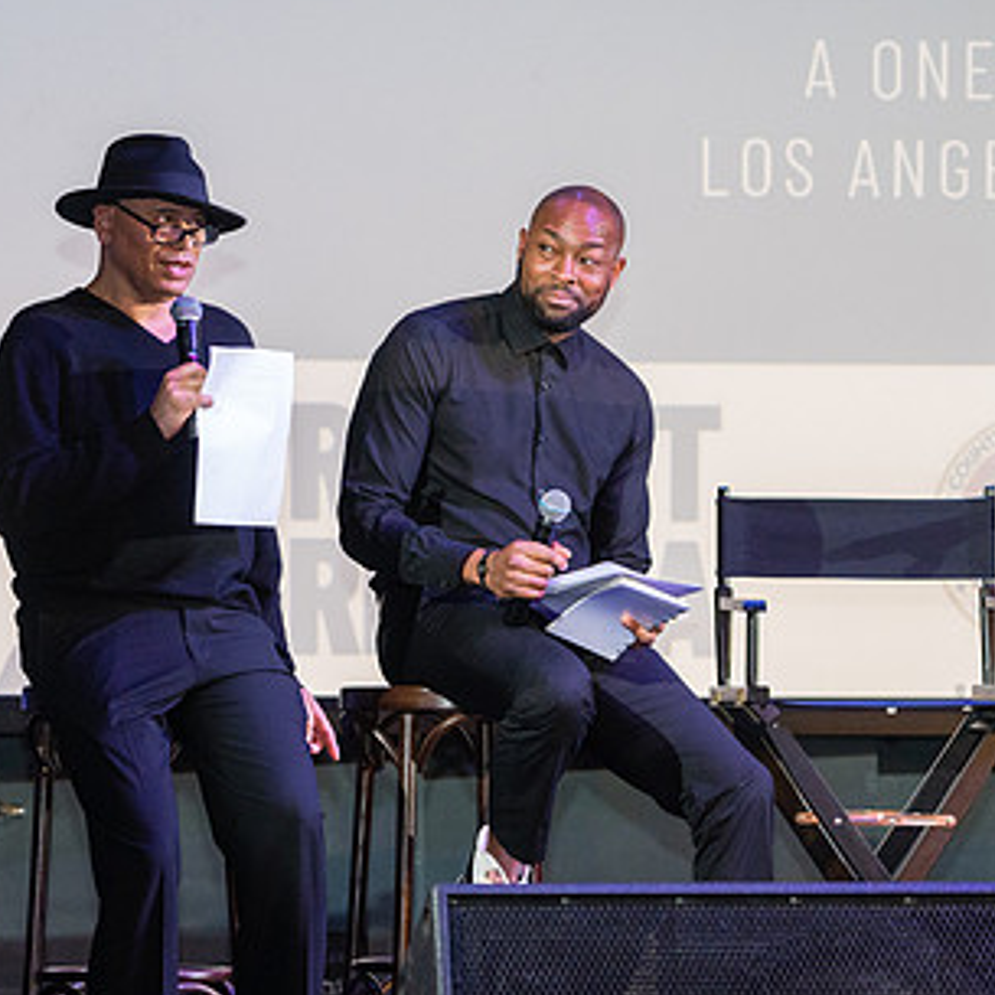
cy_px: 537
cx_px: 361
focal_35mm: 210
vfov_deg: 8.3
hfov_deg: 8.3
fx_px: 6829
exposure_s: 1/250
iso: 3200
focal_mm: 103
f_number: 4
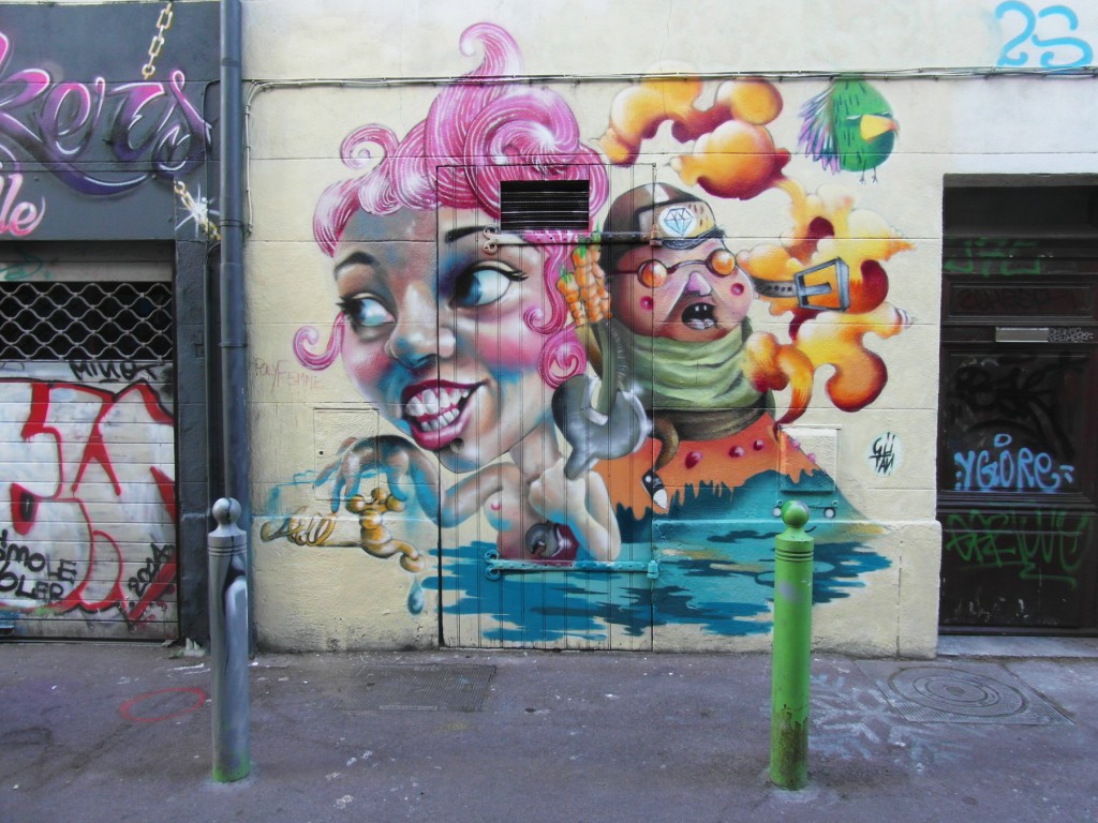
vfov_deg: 56.8
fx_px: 761
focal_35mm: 24
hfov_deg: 71.6
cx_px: 549
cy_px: 412
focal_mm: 4
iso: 80
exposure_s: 1/30
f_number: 3.6
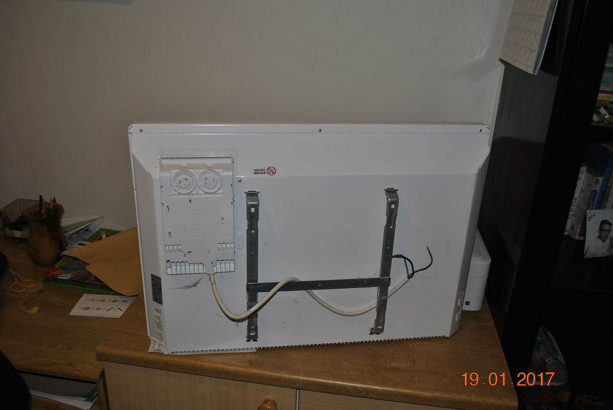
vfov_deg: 43.7
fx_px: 511
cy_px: 205
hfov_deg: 61.9
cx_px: 306
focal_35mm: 30
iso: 200
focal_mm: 20
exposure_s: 1/60
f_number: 3.8
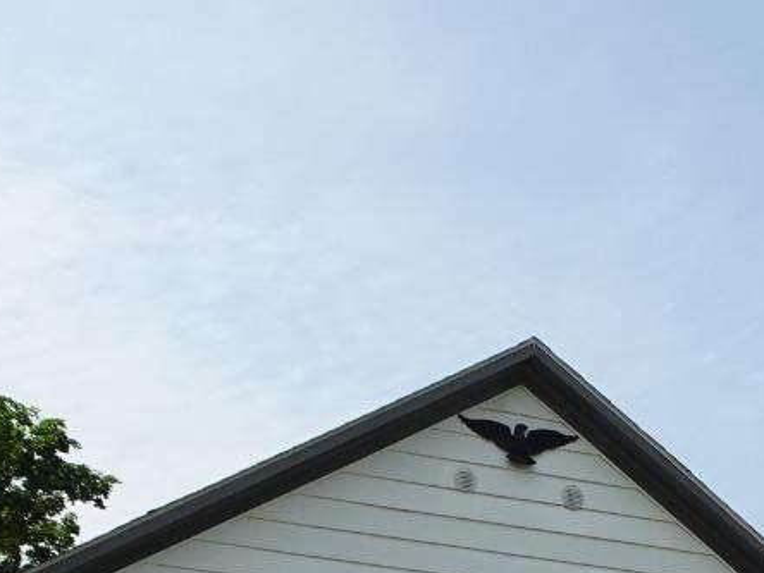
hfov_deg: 23.6
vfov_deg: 16.6
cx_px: 659
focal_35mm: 81
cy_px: 858
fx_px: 1788
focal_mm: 4.25
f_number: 3.5
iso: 80
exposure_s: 1/1000
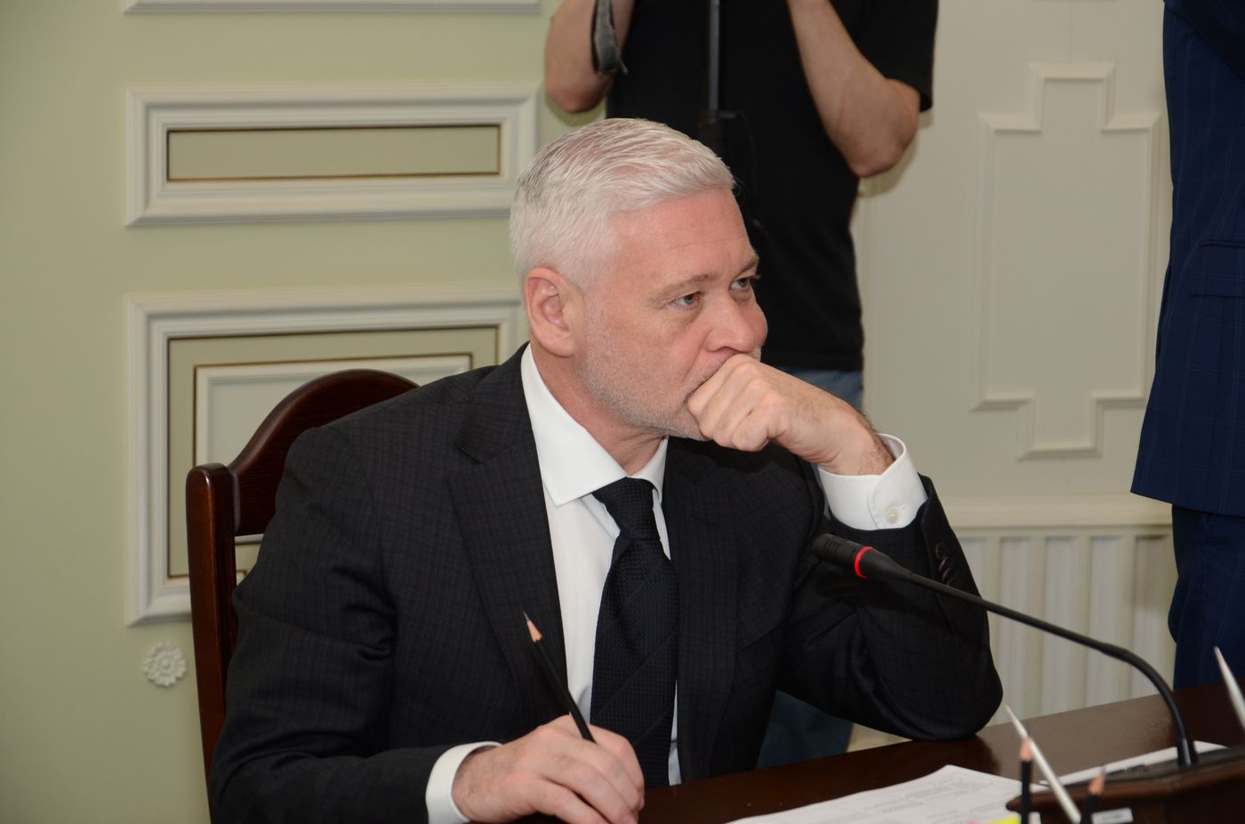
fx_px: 3623
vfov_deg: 13.0
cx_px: 622
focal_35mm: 105
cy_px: 412
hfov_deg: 19.5
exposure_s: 1/250
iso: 640
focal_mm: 70
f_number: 5.3
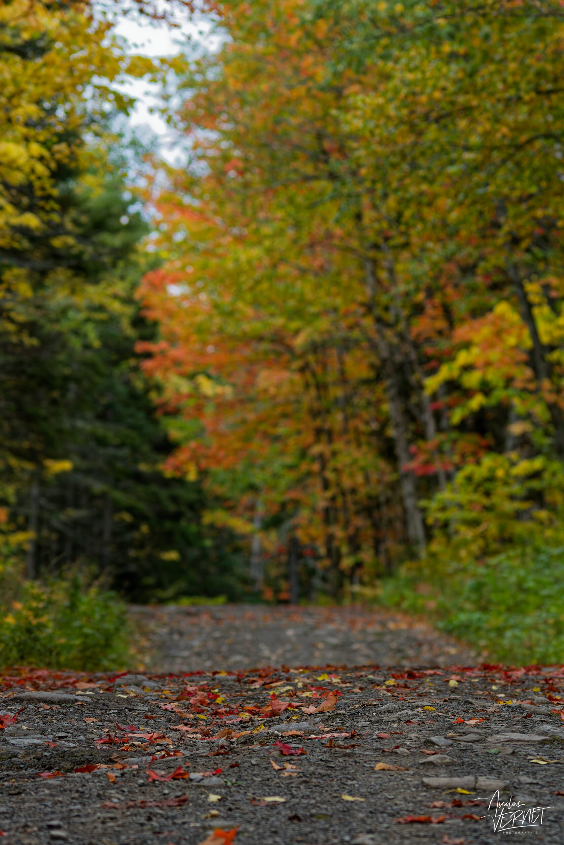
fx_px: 5286
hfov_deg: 6.1
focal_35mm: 225
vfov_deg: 9.1
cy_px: 422
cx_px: 282
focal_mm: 150
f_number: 6.3
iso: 800
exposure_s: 1/640
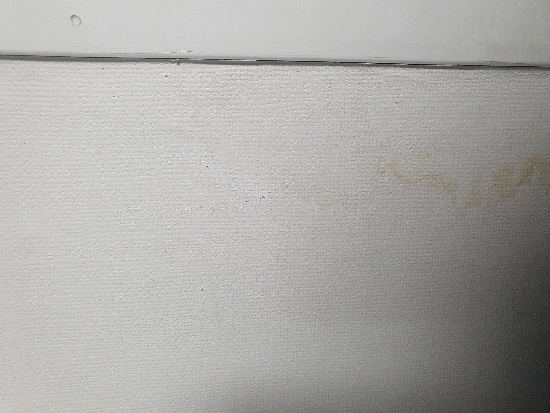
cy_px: 206
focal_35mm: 26
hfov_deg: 67.3
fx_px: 413
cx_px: 275
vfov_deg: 53.1
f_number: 2.4
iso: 200
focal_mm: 4.32
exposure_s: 1/40
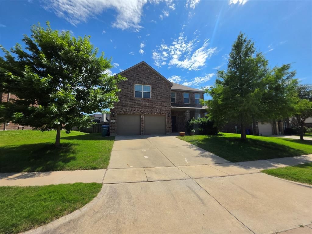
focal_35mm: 13
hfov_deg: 106.2
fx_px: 117
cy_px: 117
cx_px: 156
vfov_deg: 89.9
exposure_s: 1/2423
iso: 32
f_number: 1.9
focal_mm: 2.2
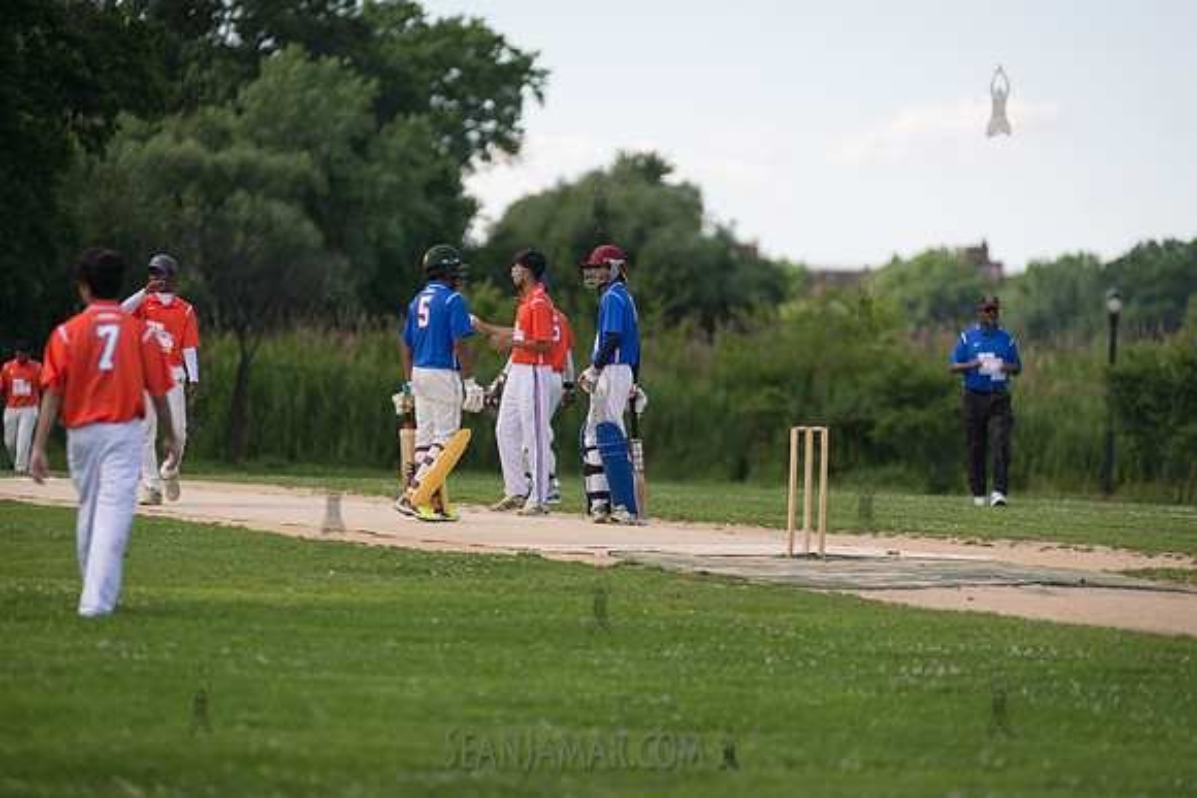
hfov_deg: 10.3
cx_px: 598
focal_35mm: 200
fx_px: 6651
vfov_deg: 6.9
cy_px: 399
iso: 200
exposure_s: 1/2000
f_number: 2.8
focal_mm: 200
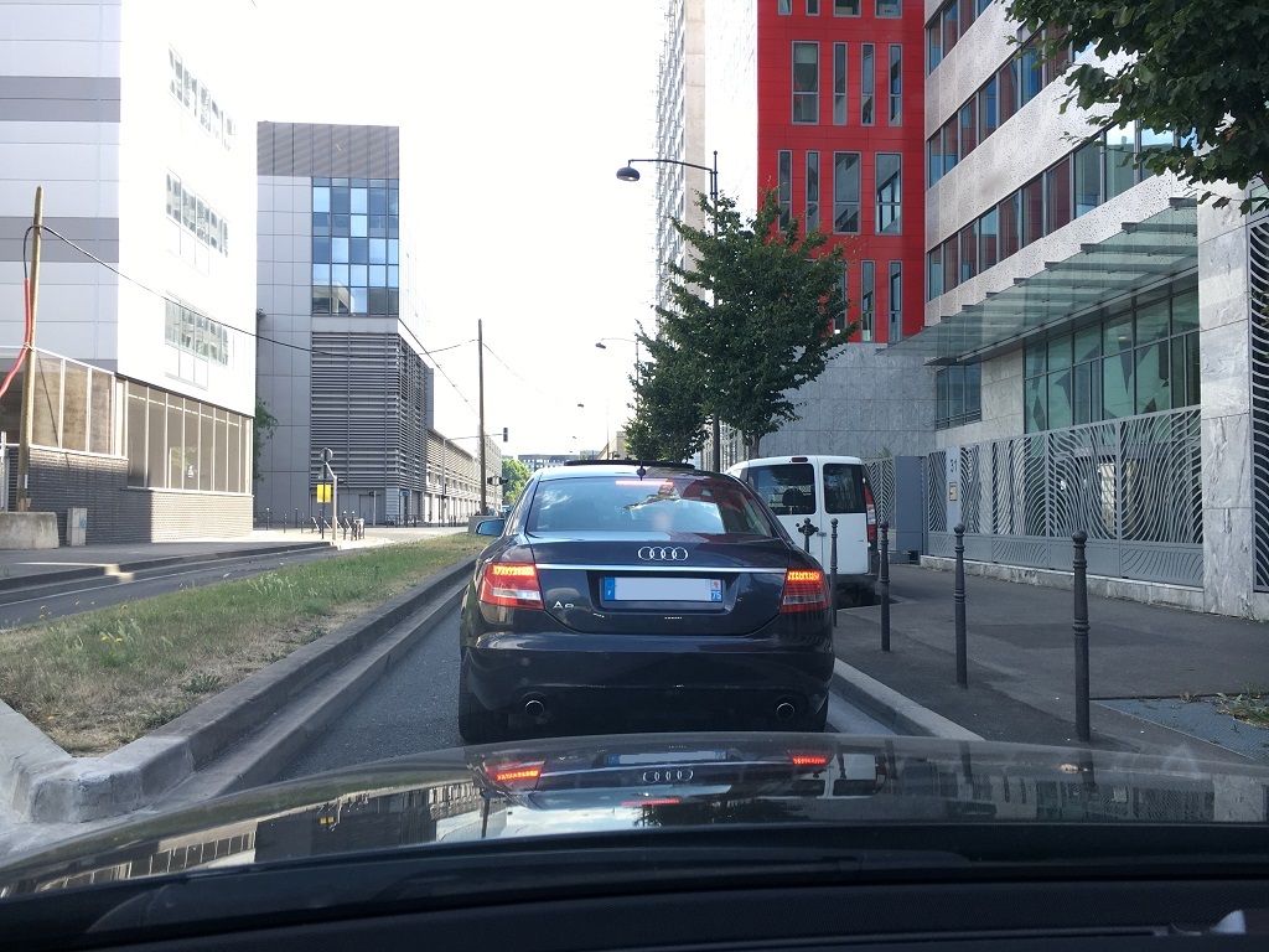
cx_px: 634
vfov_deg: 48.2
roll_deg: -0.2
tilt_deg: +2.9
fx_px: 1063
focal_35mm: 29
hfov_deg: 61.7
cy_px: 476
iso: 25
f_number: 2.2
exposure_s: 1/159
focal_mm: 4.15
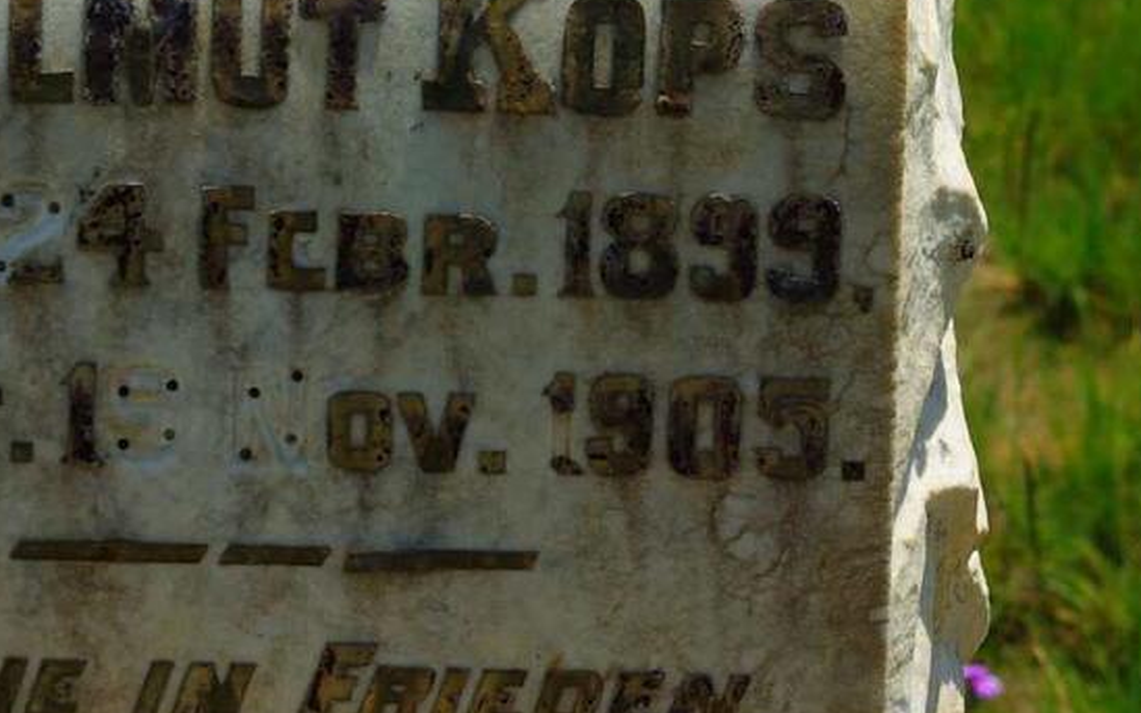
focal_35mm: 184
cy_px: 205
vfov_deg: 7.1
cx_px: 424
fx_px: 5725
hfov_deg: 11.4
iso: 100
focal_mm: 55
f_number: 9.5
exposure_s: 1/250
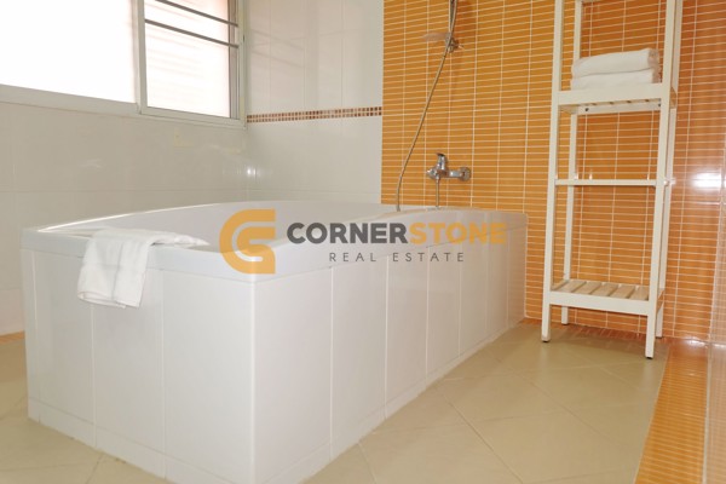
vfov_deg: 49.6
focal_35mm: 26
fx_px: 524
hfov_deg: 69.4
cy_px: 242
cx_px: 363
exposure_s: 1/30
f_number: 3.6
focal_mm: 17.5
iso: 200
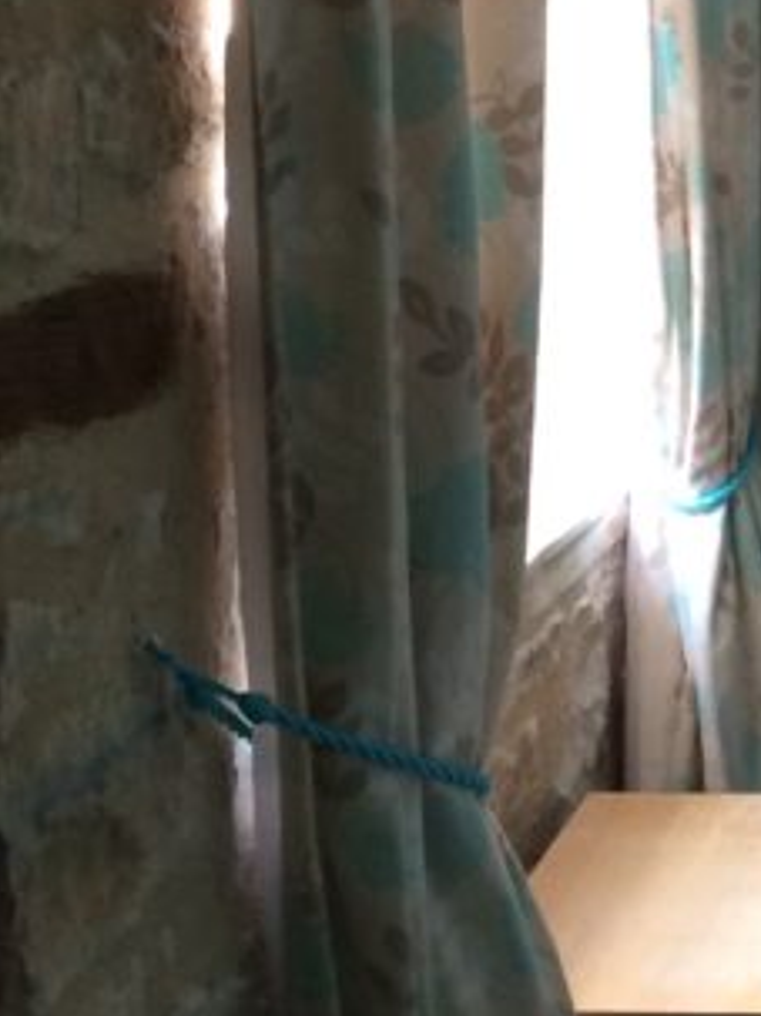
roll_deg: +1.8
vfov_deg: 19.5
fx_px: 2875
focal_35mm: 98
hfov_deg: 14.4
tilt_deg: -6.5
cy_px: 7
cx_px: 1016
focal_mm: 4.15
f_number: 2.2
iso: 125
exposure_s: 1/33
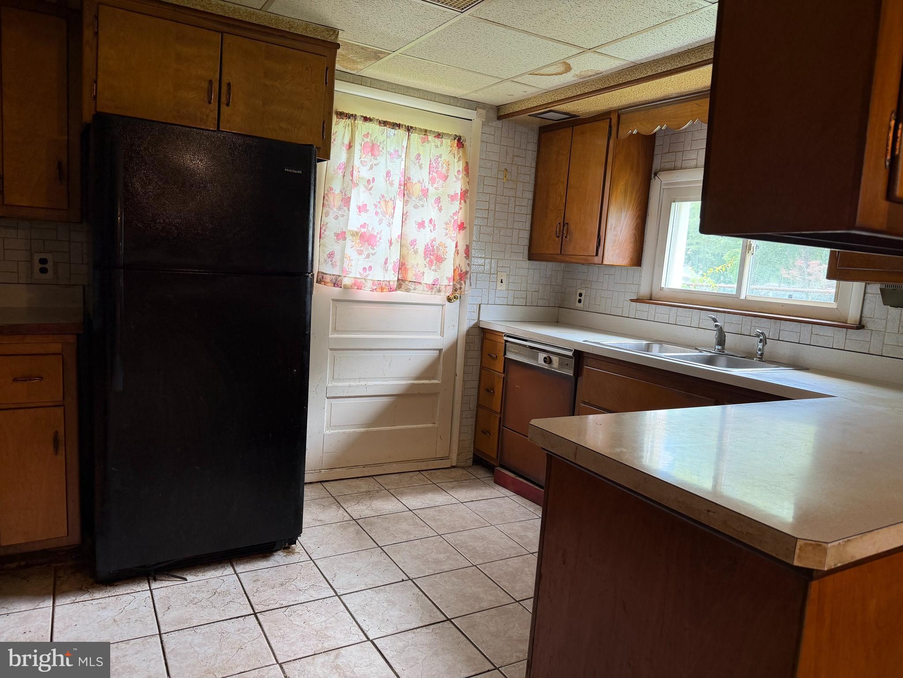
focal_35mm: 24
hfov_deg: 71.6
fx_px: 626
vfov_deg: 56.8
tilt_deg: -7.3
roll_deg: -3.8
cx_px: 452
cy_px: 339
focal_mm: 6.76
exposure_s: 1/60
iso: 160
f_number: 1.78
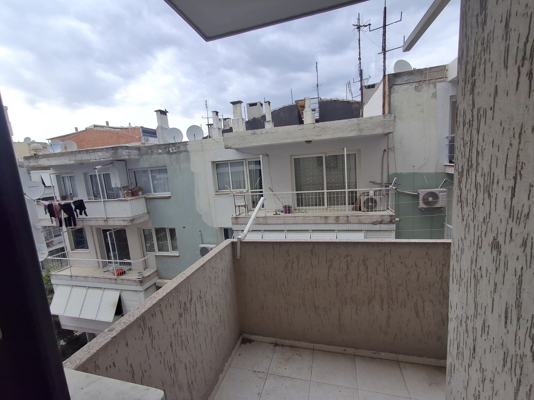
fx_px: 247
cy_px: 200
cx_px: 267
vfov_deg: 78.1
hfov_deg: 94.5
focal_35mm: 16
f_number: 2.2
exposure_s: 1/262
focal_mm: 1.64
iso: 40
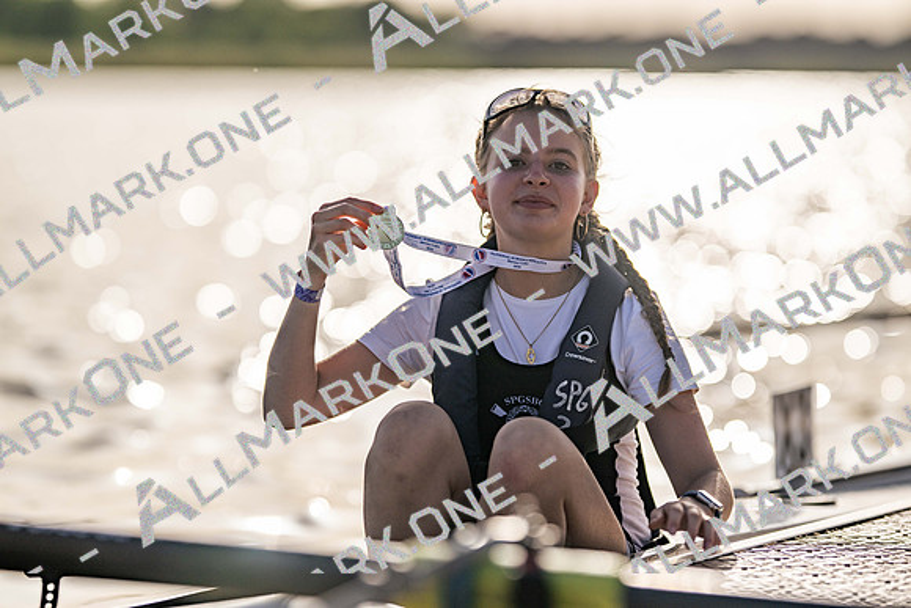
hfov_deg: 15.2
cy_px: 304
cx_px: 456
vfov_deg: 10.2
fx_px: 3417
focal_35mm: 135
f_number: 1.8
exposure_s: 1/32000
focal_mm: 135
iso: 64
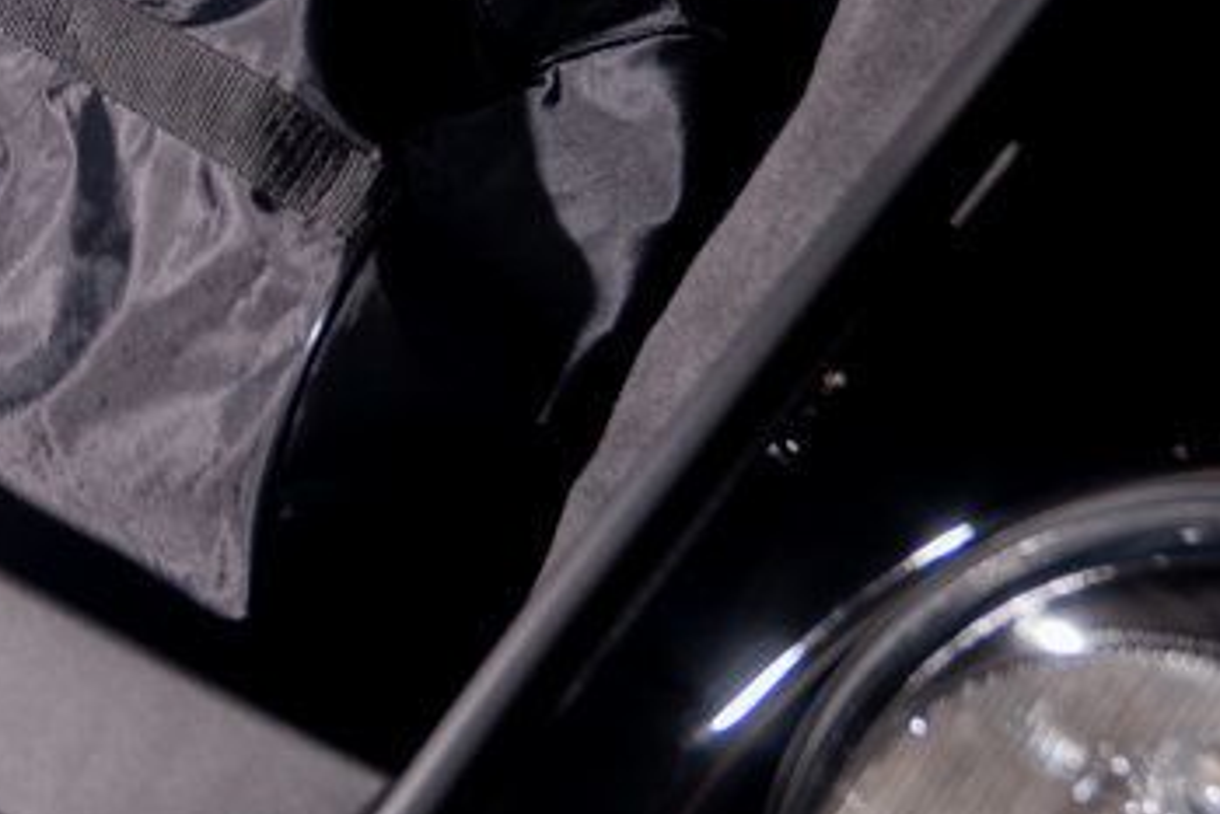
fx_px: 2882
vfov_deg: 15.2
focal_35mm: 85
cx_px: 168
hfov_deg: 23.4
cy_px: -316
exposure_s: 1/80
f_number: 3.2
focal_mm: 29
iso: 160
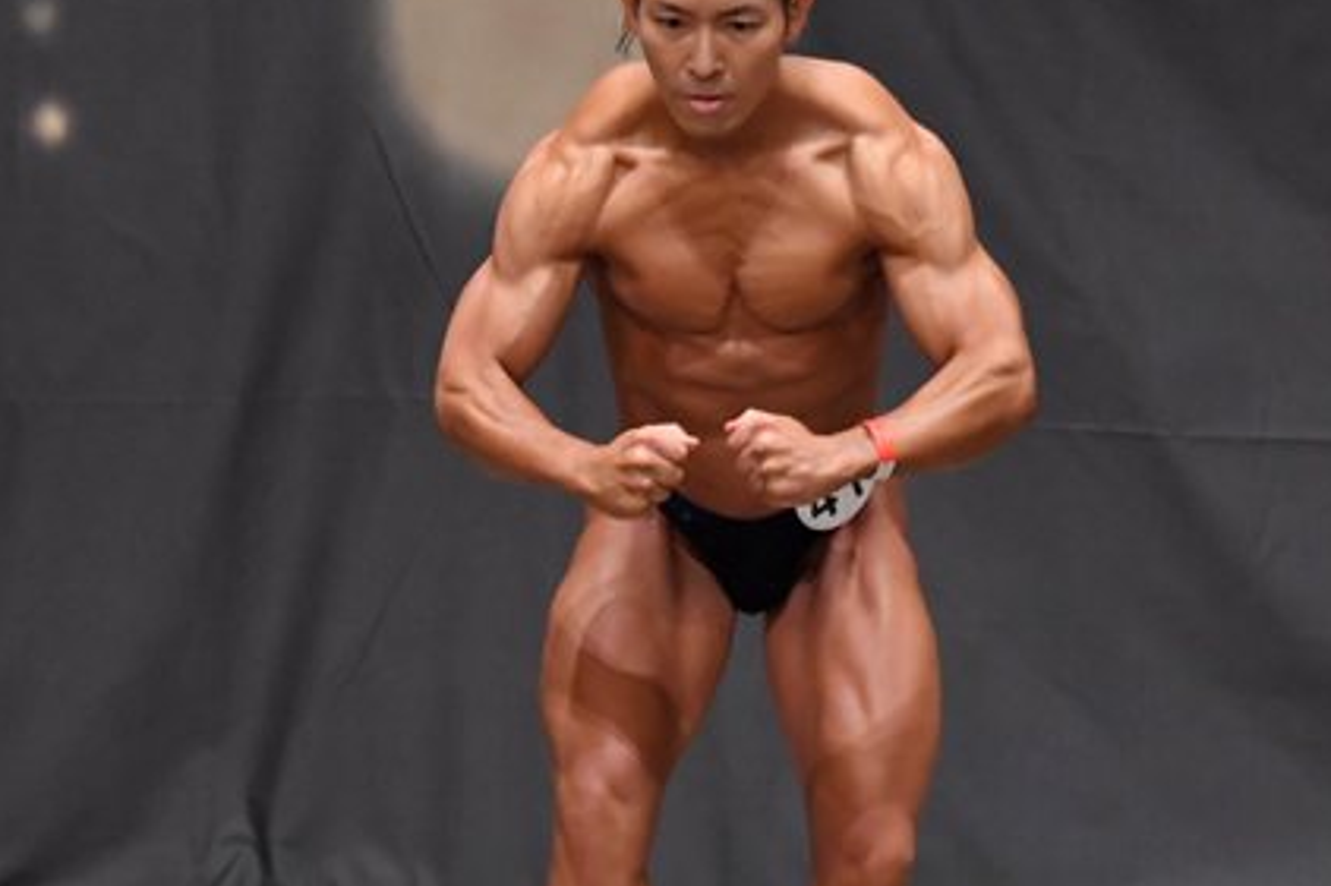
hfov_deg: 4.4
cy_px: 590
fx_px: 17295
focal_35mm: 468
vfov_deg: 2.9
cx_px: 374
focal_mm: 170
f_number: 5.6
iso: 6400
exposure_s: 1/400
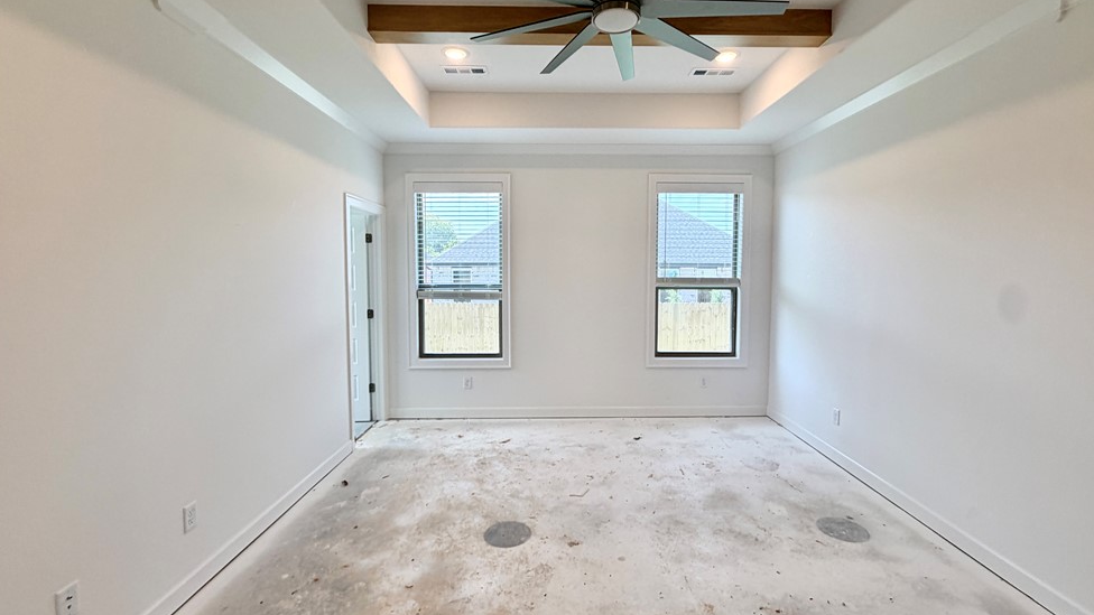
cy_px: 294
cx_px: 565
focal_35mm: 16
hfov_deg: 99.3
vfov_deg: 67.1
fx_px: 464
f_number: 2.2
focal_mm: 2.22
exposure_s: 1/120
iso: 64
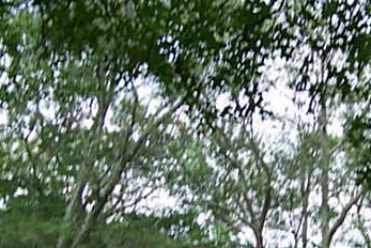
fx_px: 1062
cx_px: 311
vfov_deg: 13.1
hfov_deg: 19.5
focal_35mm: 103
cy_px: 253
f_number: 2.8
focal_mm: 6.75
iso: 64
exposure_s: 1/60
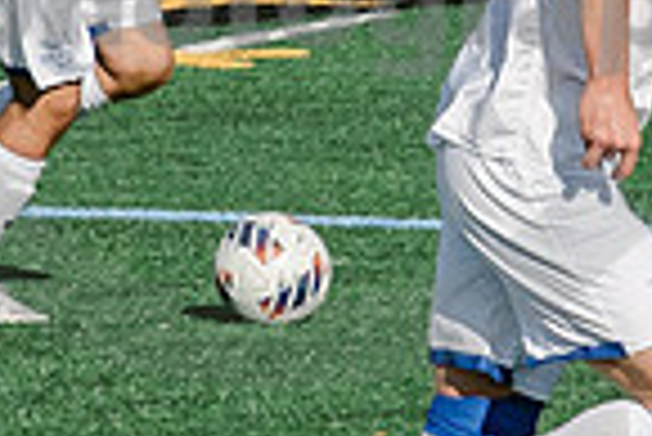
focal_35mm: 662
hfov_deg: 3.1
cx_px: 275
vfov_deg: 2.1
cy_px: -88
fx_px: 12001
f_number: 5.6
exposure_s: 1/4000
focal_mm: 70
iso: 640
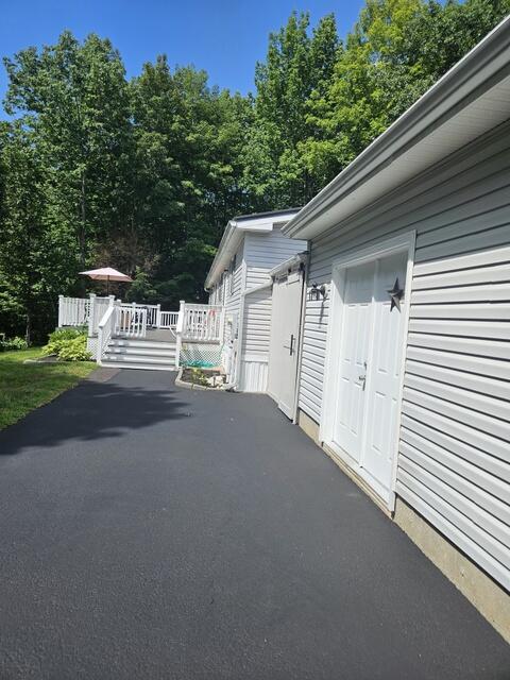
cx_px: 255
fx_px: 452
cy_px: 340
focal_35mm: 23
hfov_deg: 58.9
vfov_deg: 73.9
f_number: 1.8
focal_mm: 5.4
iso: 25
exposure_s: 1/1967
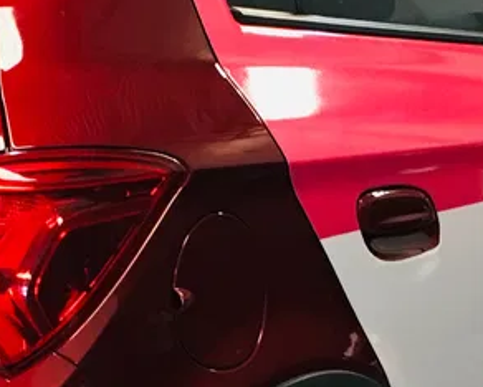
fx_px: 1774
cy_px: 367
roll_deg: -1.3
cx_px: 98
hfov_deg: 15.4
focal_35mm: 124
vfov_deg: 12.3
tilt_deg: -16.0
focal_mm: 4.15
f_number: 2.2
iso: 125
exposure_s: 1/30
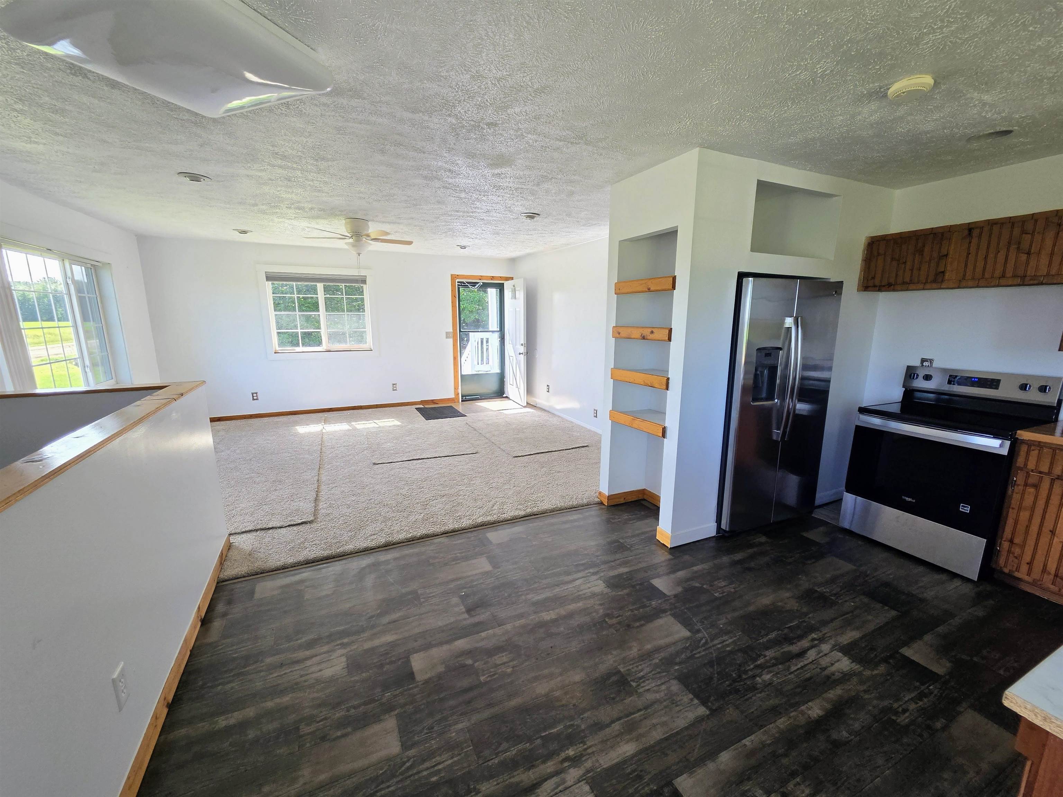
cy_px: 398
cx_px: 532
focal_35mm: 13
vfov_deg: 89.9
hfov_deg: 106.2
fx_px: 399
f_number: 2.2
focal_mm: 2.2
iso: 80
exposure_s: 1/120
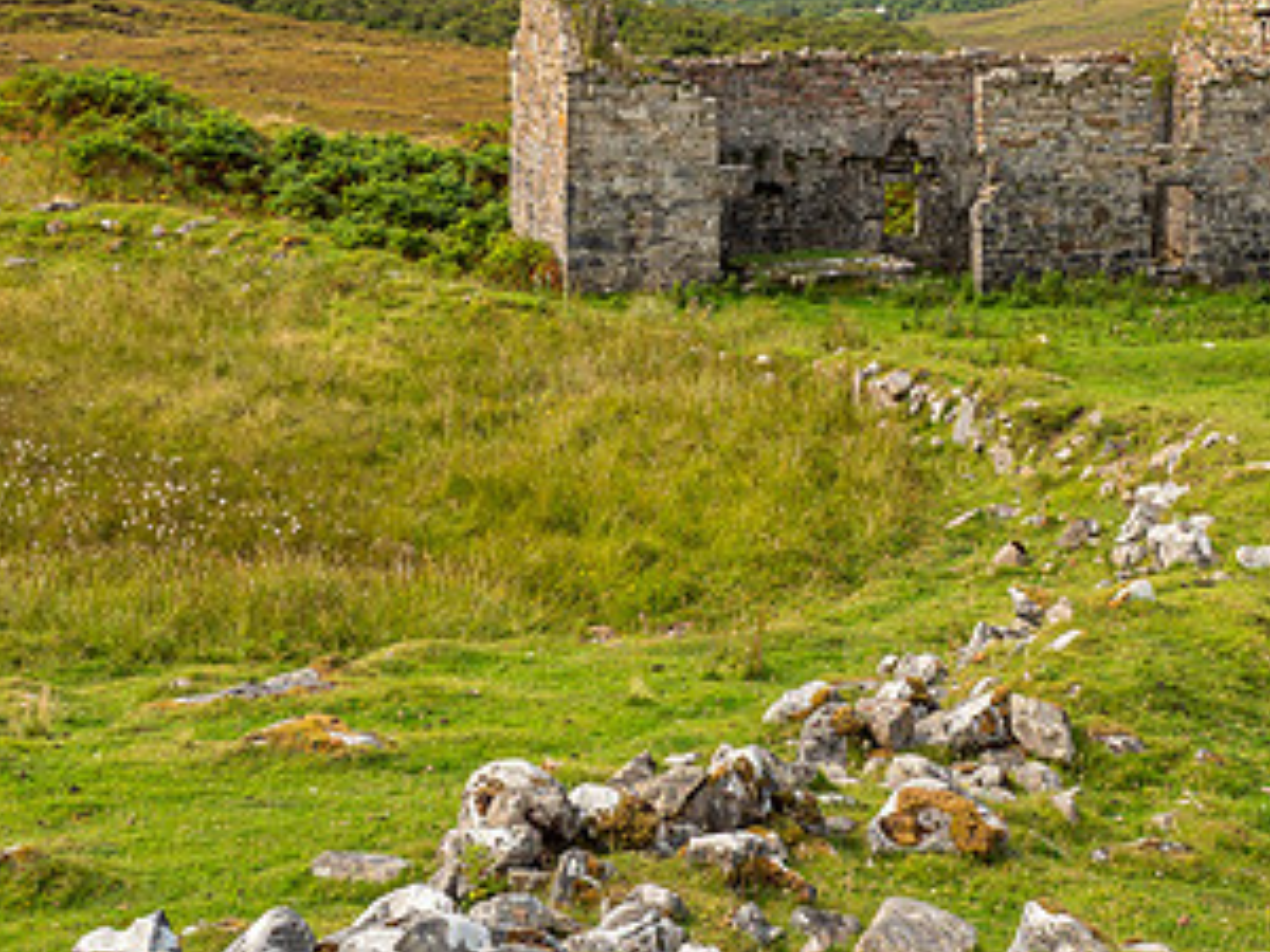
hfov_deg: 27.3
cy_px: 260
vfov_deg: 20.6
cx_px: 809
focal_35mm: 71
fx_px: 2605
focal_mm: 17
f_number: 7.1
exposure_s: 1/50
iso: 64
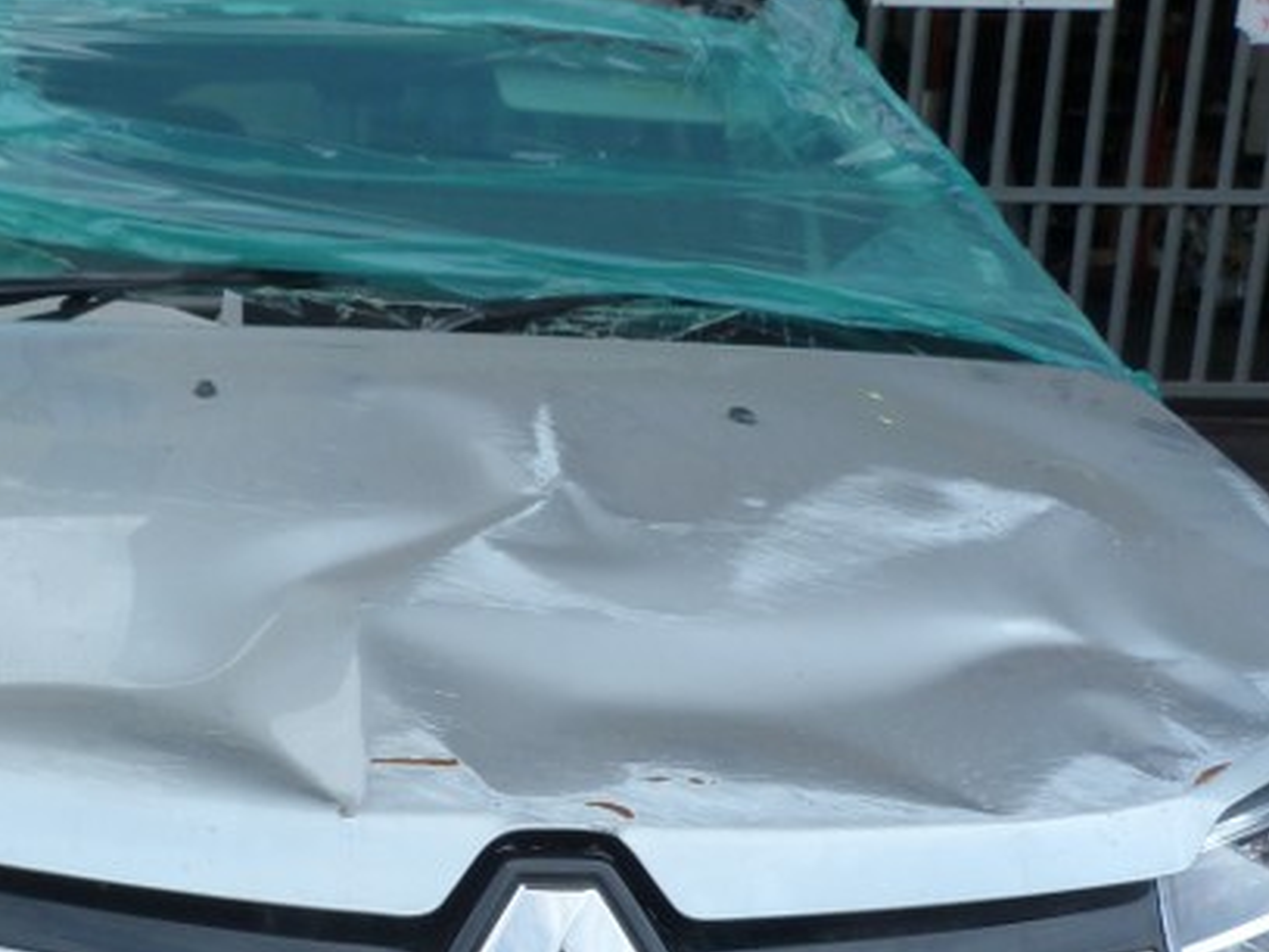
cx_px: 386
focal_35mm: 49
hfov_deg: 38.3
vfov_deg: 28.6
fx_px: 1796
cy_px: 846
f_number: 4
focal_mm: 4.5
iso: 125
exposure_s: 1/160
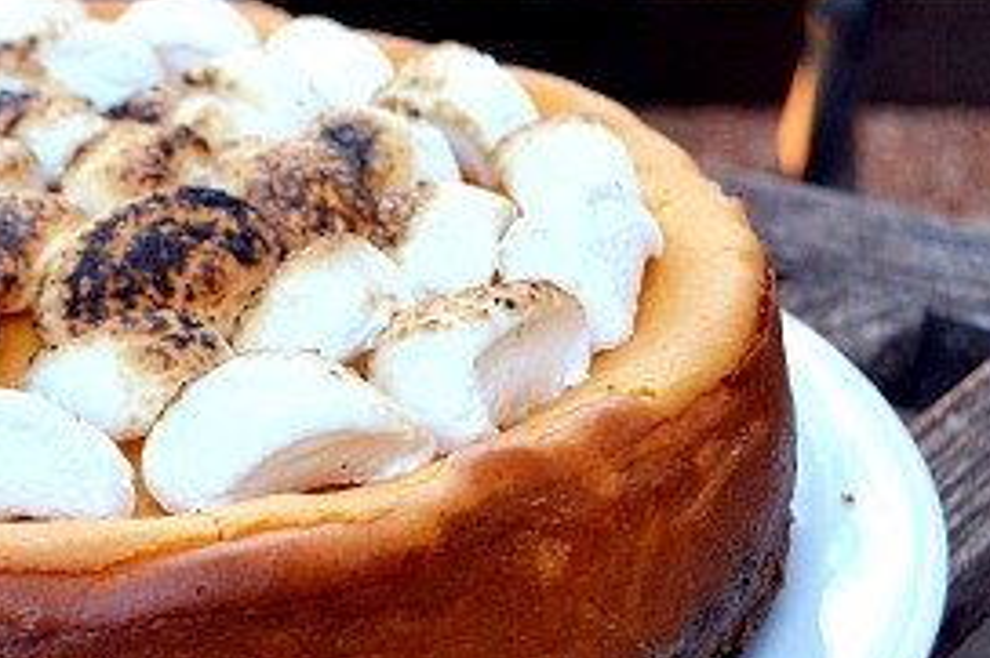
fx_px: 2363
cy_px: 418
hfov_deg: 22.8
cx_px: 11
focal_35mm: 86
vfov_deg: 15.8
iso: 1800
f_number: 4.2
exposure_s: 1/60
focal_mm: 26
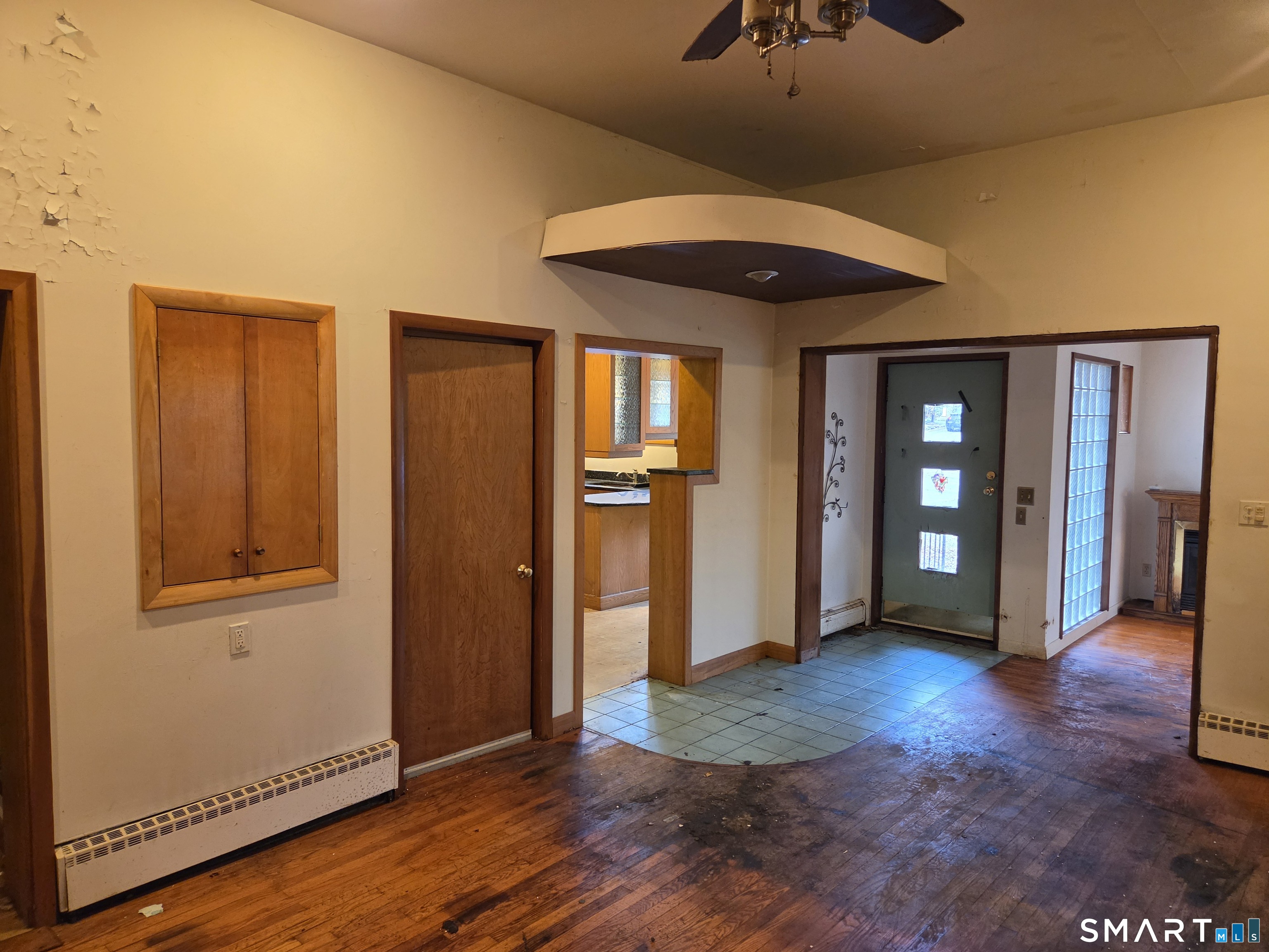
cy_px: 476
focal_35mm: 23
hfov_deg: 73.9
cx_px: 634
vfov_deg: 58.9
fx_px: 843
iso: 400
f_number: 1.8
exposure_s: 1/120
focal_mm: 5.4
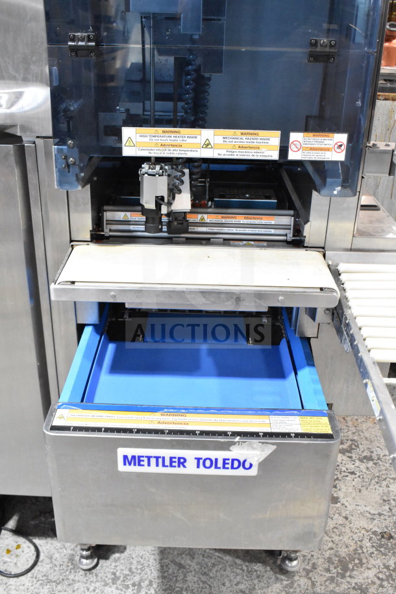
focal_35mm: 36
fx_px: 594
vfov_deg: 53.1
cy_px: 297
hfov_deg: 36.9
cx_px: 198
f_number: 7.1
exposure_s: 1/200
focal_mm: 24
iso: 6400
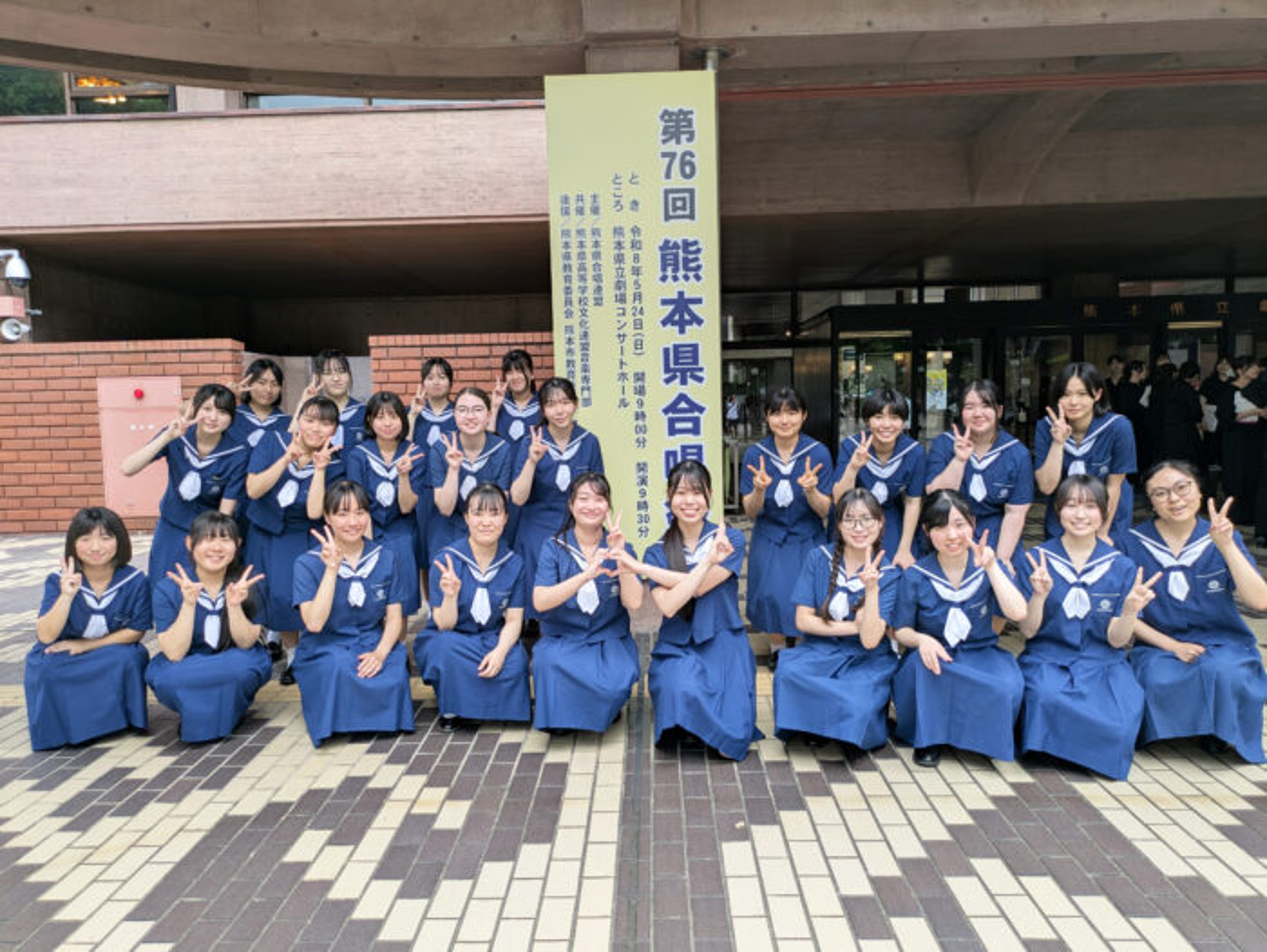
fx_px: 916
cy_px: 476
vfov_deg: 54.9
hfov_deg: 69.4
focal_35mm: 25
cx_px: 634
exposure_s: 1/132
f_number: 1.89
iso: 40
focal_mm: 5.43
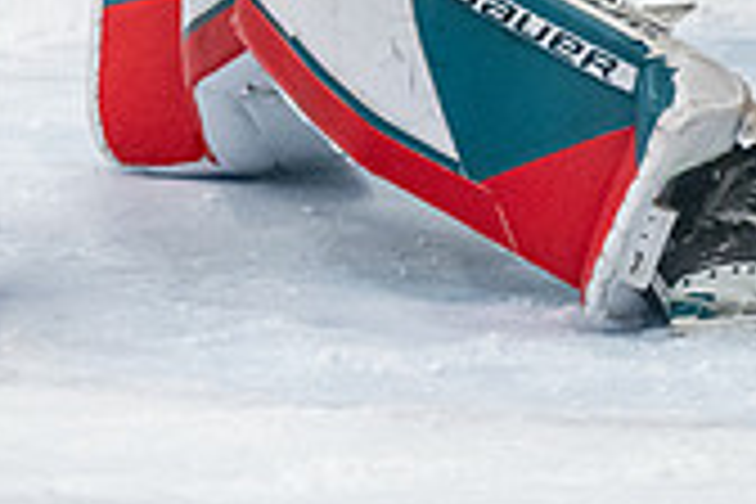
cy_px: -442
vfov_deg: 2.5
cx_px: 402
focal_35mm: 540
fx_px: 11339
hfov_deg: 3.8
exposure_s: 1/800
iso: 4000
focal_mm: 98
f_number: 2.8
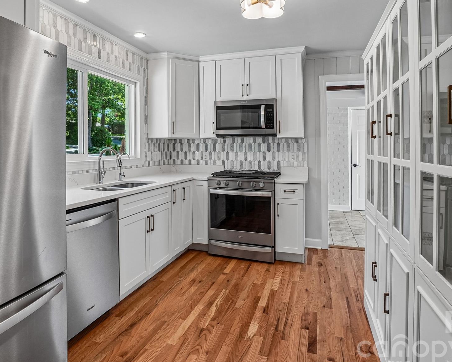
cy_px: 158
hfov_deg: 80.4
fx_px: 268
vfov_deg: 67.8
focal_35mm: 20
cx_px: 224
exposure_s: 1/30
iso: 400
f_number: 8
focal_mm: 10
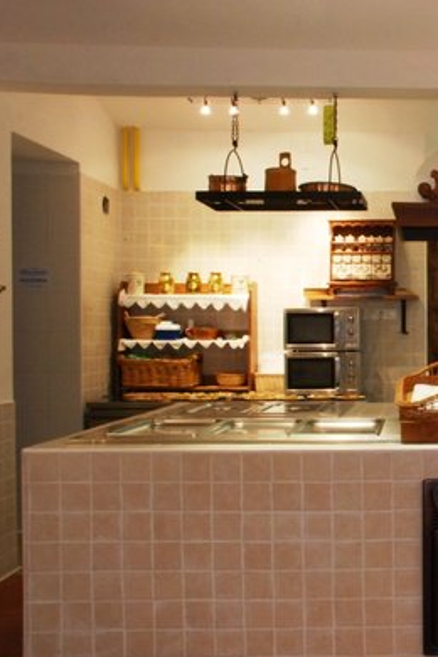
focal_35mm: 46
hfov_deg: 26.7
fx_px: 839
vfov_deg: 42.7
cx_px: 492
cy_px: 335
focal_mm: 20
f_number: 22
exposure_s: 1
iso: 800
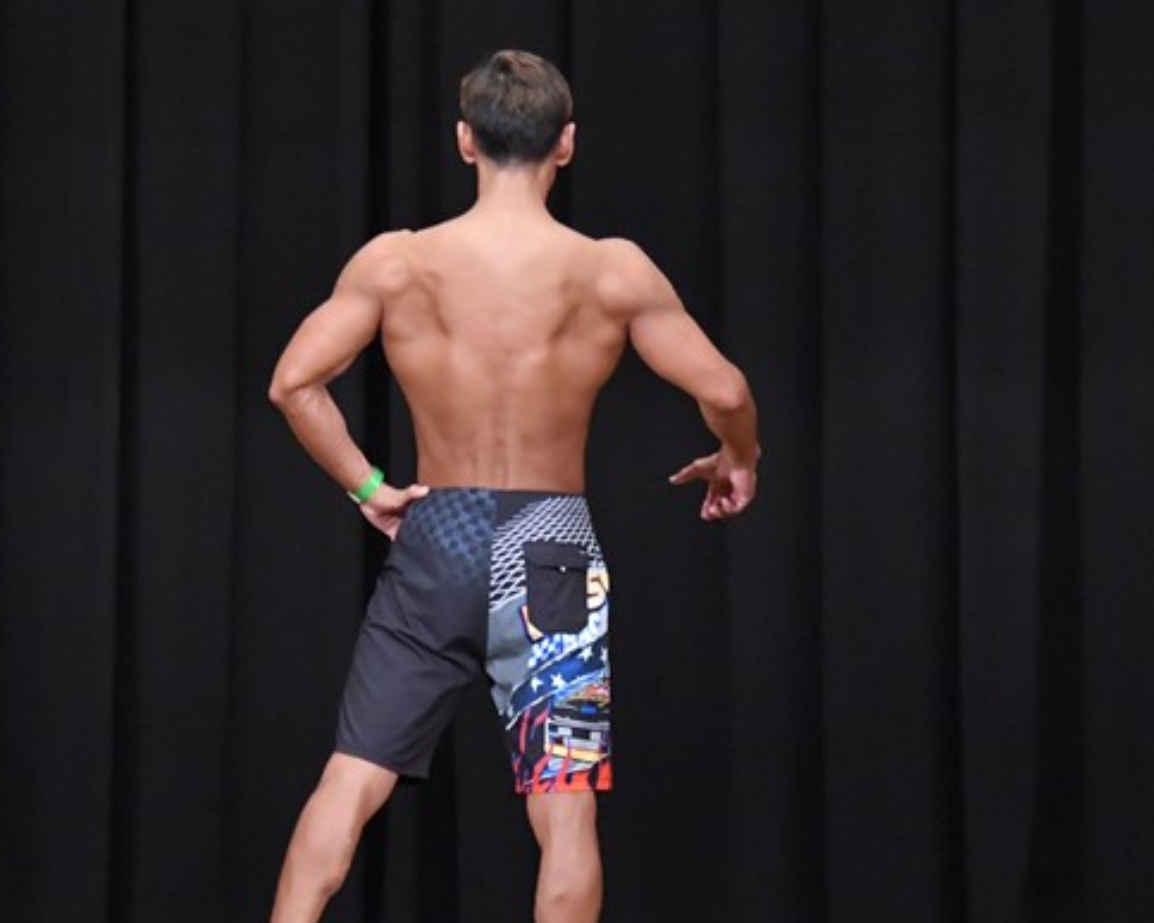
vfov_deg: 4.7
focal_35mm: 326
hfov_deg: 5.9
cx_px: 361
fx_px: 11132
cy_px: 553
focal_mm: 145
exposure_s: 1/400
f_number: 5.6
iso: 8000
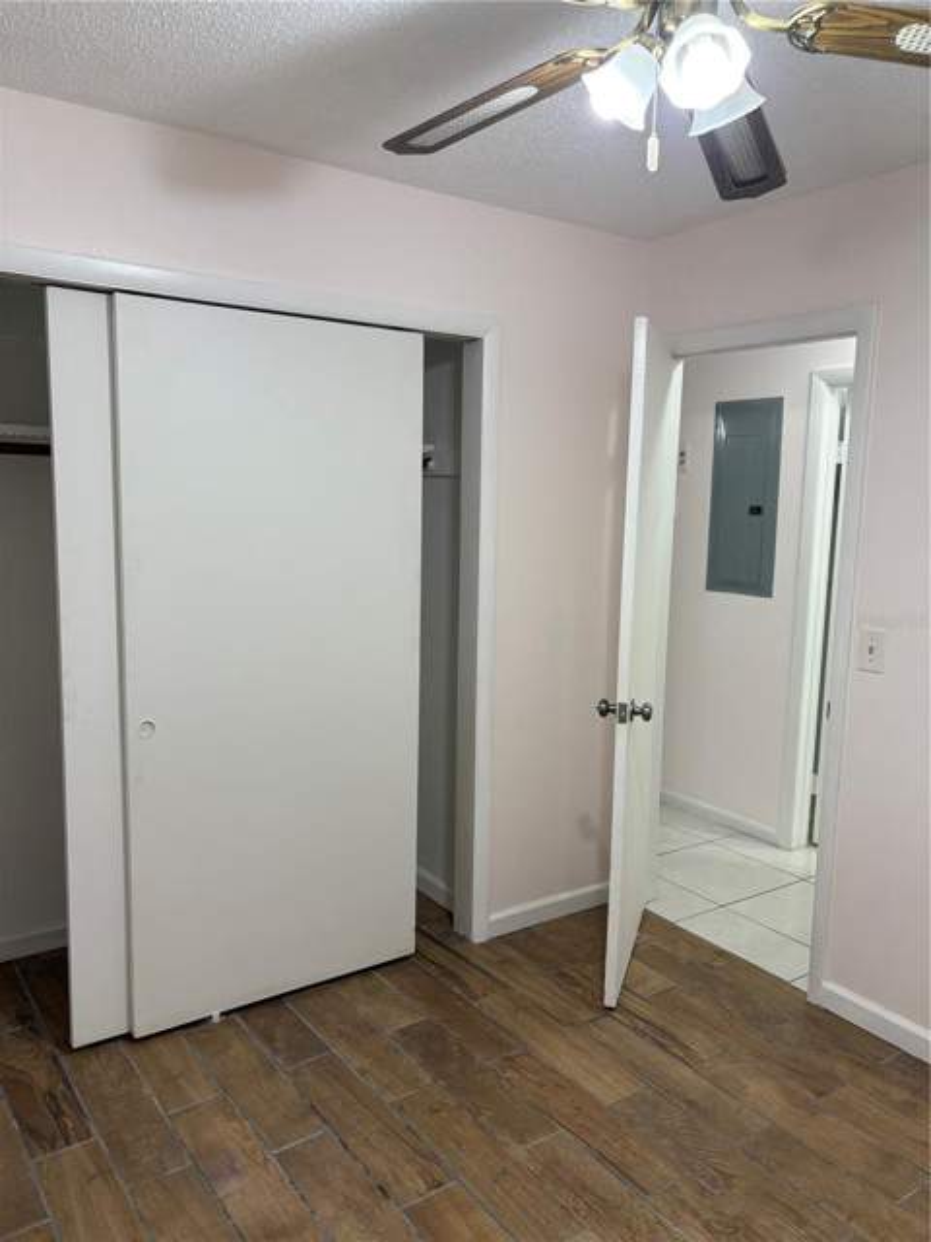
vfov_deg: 67.3
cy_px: 621
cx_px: 466
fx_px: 932
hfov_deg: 53.1
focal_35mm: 26
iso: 100
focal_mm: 5.96
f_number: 1.6
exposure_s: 1/60
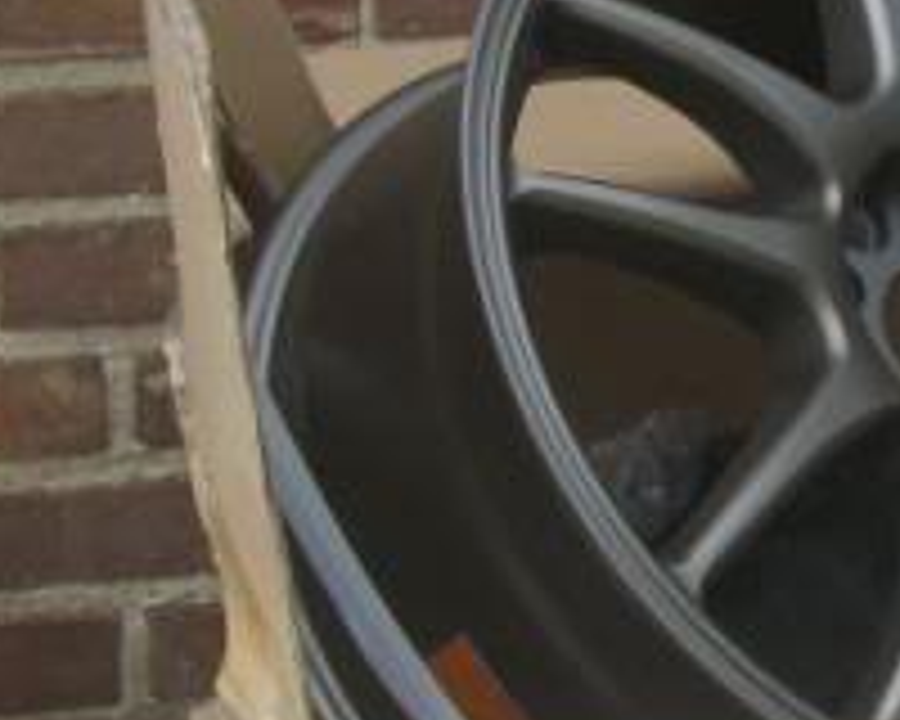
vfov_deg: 10.4
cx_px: 904
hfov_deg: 12.9
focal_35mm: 148
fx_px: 3942
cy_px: 248
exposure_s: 1/200
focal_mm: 7.9
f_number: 2.8
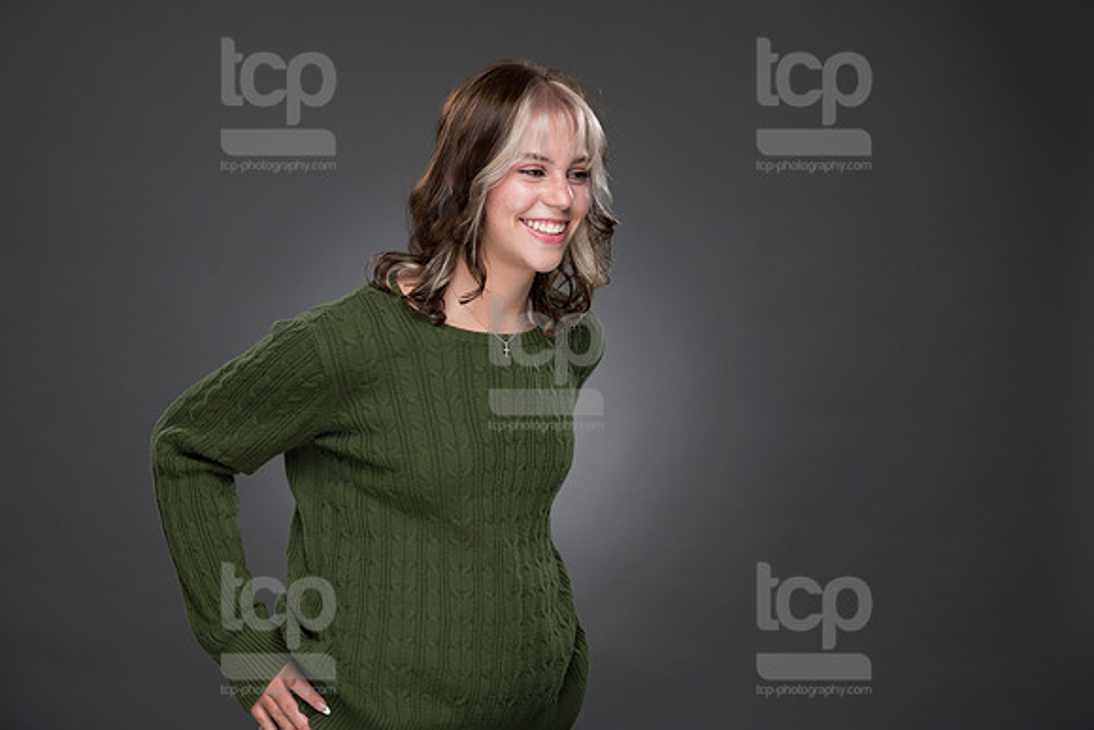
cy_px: 321
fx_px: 2658
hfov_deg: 23.3
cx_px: 547
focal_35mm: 87
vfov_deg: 15.6
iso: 200
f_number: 5.6
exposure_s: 1/250
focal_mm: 78
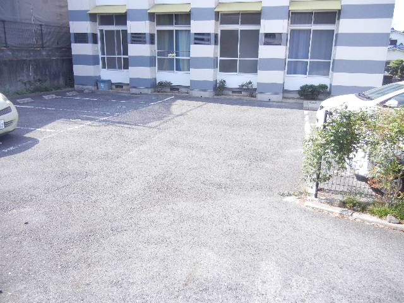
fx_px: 350
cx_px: 202
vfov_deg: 46.8
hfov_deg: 60.0
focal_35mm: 30
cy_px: 152
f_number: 3.5
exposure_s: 1/350
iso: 160
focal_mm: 5.4
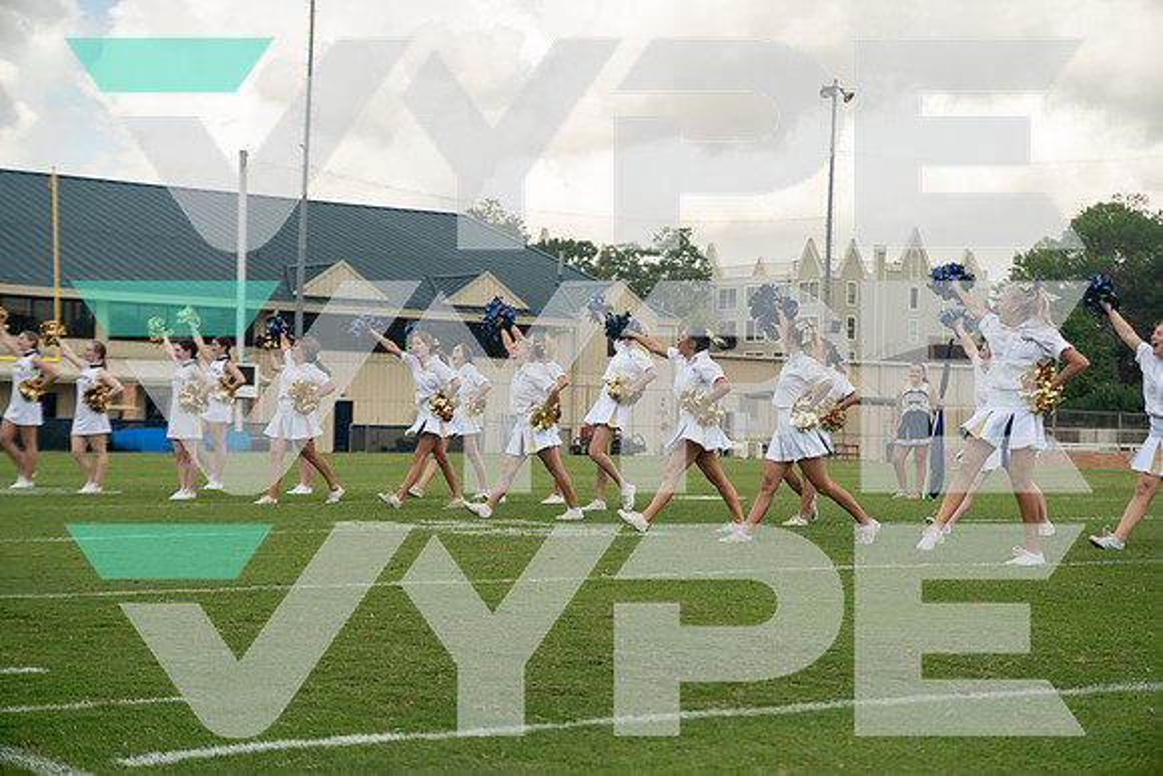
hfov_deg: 28.8
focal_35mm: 70
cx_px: 582
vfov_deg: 19.5
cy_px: 388
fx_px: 2262
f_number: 3.5
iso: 800
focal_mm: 70
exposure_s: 1/800
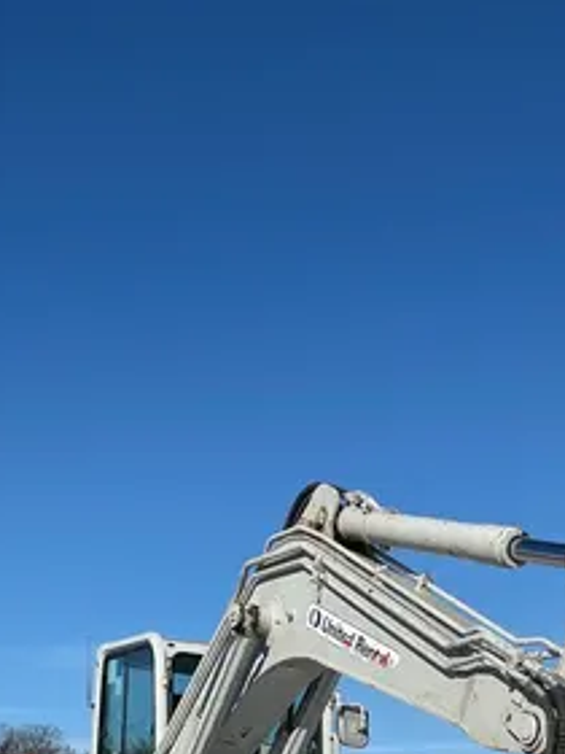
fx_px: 1480
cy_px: 982
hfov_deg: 21.5
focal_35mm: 68
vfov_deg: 24.8
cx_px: 401
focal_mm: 5.1
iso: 50
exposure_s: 1/8403
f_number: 1.6
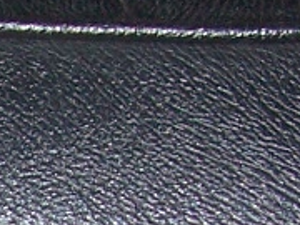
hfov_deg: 7.6
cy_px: 687
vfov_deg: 5.9
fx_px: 2019
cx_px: -527
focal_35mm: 233
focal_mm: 6
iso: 140
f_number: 2.8
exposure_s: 1/60
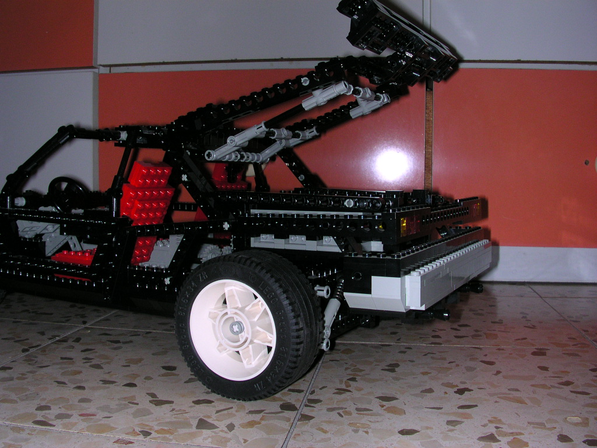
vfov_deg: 38.7
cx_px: 298
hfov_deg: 50.1
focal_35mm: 37
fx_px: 638
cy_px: 224
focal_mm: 5.6
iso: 100
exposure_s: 1/60
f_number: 4.5
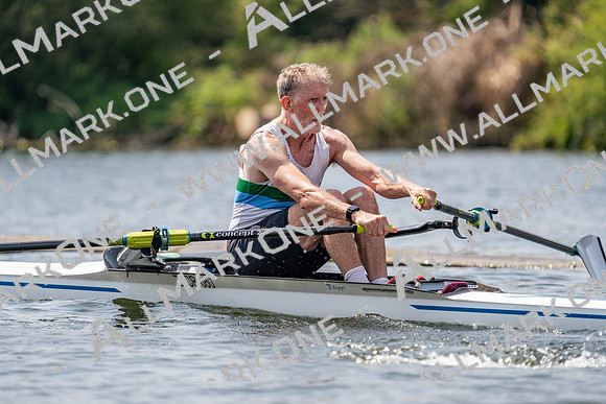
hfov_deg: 4.8
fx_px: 7290
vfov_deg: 3.2
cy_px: 202
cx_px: 303
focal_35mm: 433
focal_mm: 433
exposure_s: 1/1600
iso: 250
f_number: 6.3
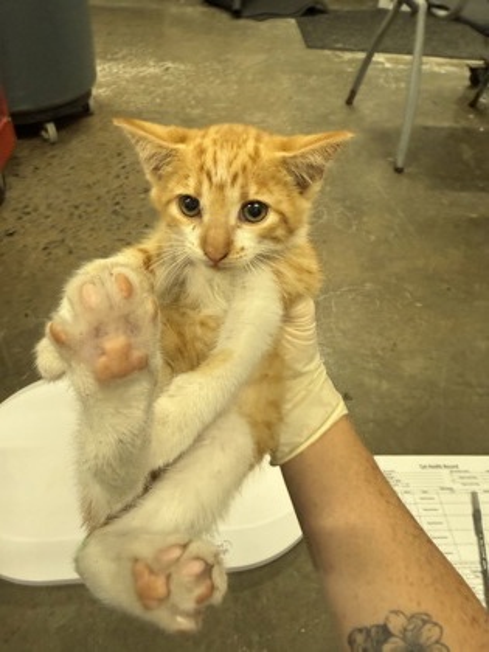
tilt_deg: -40.8
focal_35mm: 24
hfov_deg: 56.8
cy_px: 326
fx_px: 452
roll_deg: -4.1
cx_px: 244
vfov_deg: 71.6
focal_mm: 2.22
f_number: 2.2
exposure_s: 1/120
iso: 400
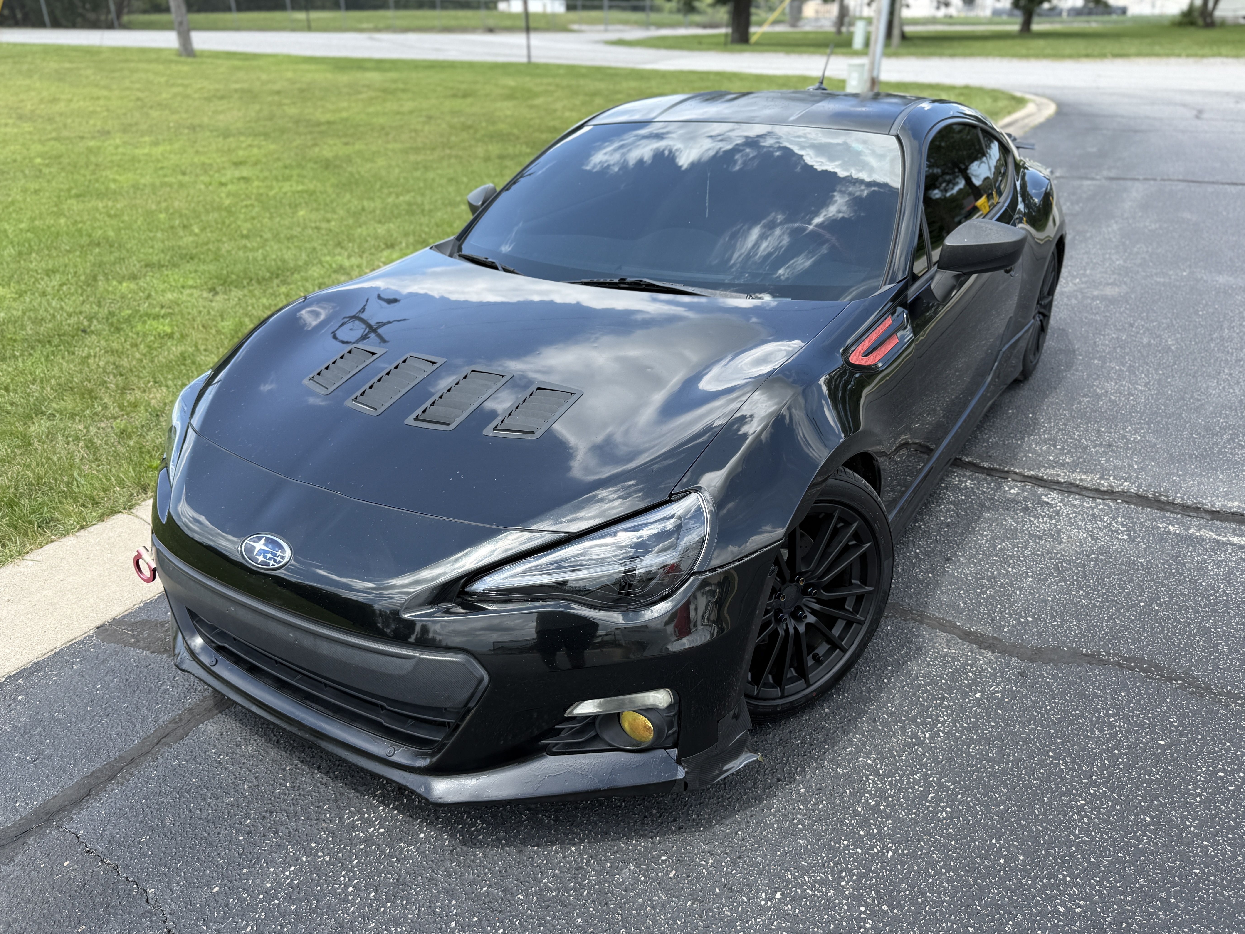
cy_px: 473
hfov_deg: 69.4
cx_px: 614
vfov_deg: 54.9
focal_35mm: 25
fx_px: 899
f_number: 1.78
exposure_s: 1/1410
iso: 80
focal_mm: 6.76
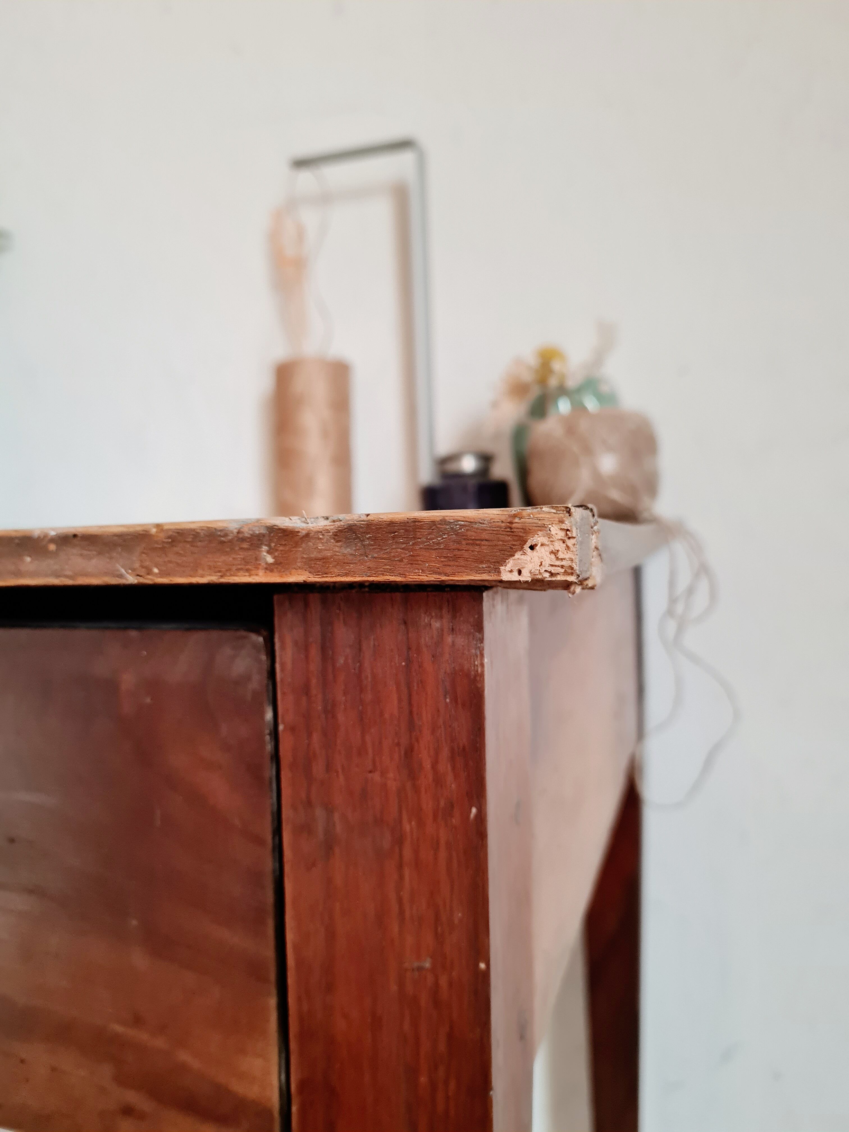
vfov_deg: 67.3
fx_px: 850
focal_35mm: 26
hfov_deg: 53.1
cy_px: 566
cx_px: 424
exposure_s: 1/50
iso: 400
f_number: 1.8
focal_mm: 5.4
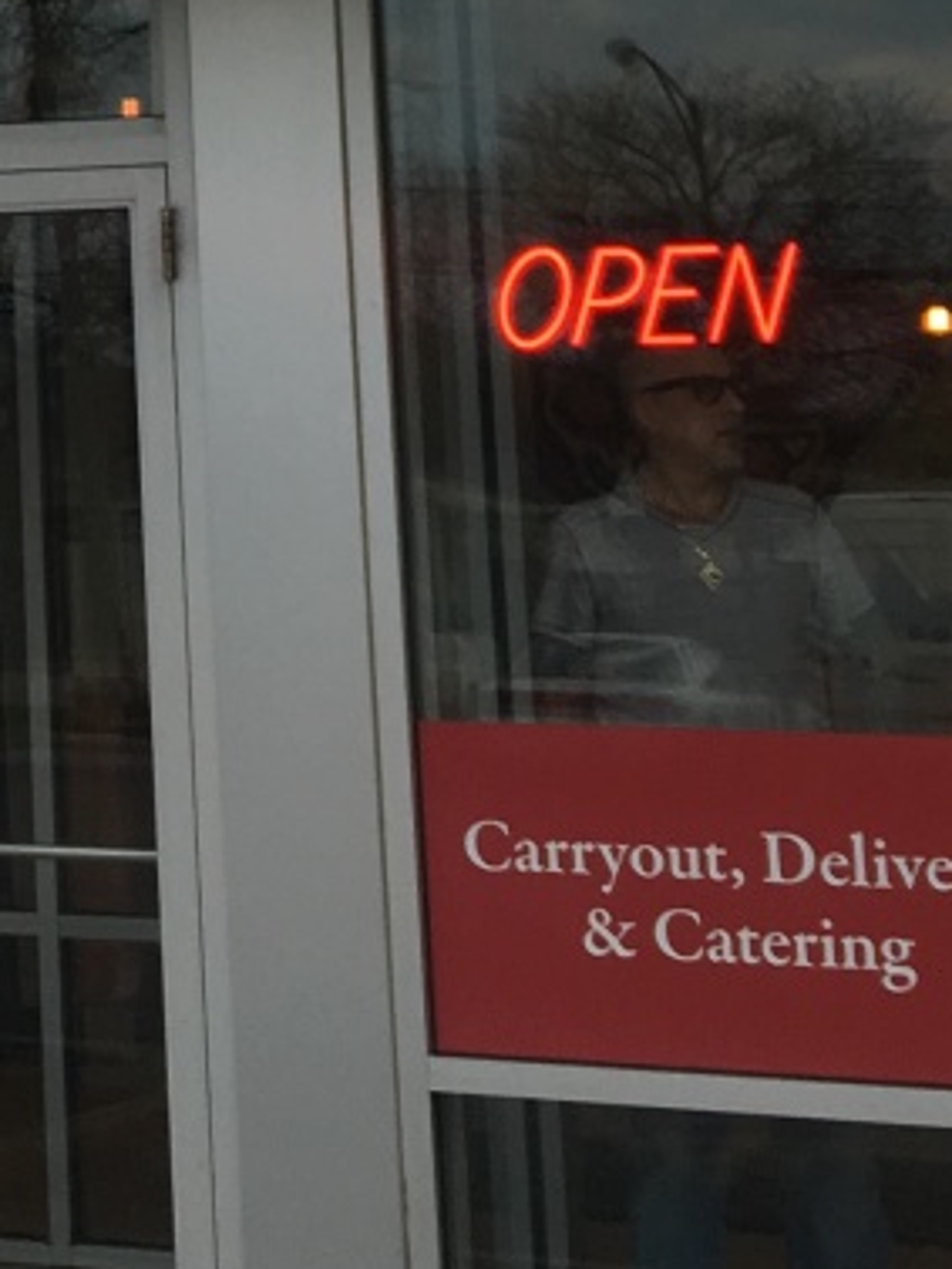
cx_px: -511
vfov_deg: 17.8
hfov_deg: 13.3
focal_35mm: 105
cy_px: -244
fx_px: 3848
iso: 25
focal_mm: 4.15
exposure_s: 1/199
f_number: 2.2
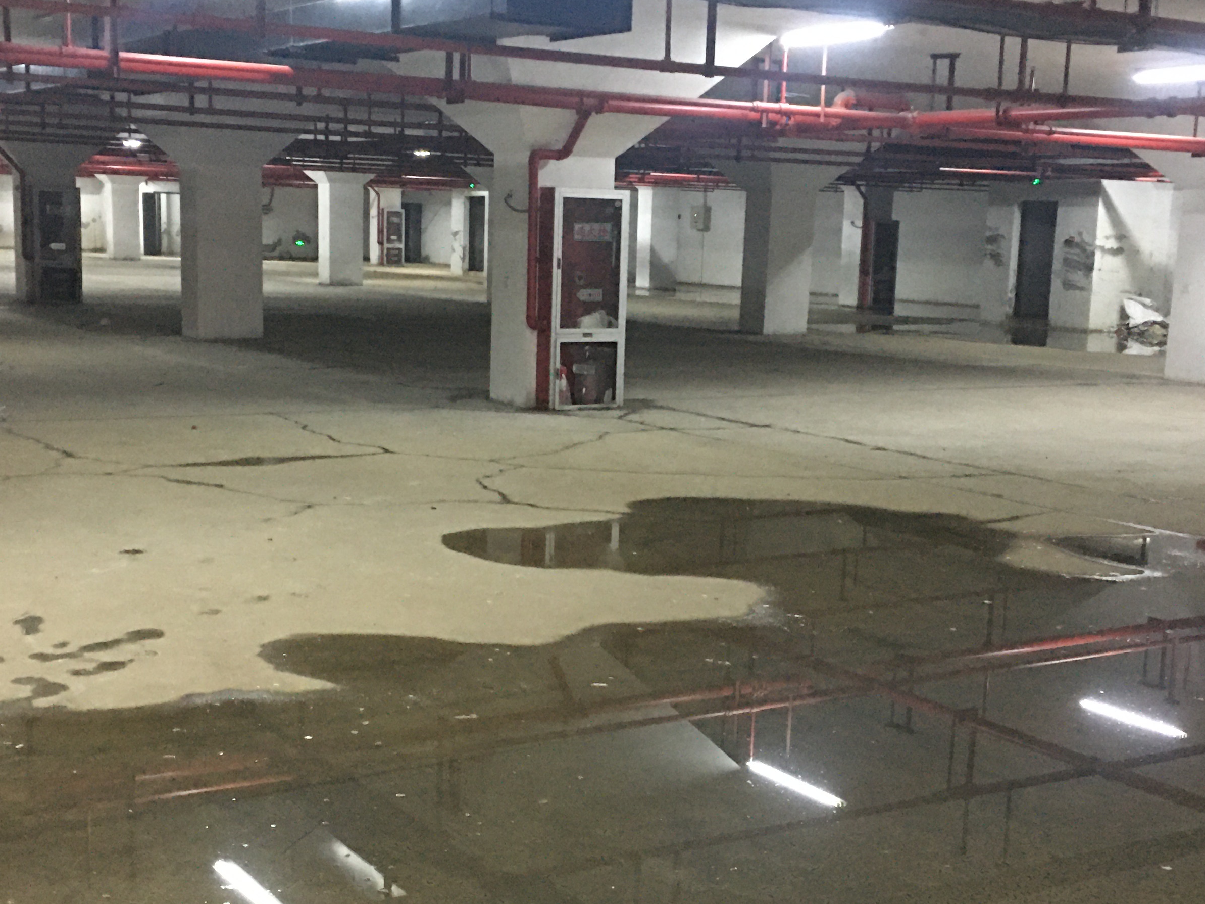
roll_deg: -1.9
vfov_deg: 29.6
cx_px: 614
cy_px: 550
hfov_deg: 38.9
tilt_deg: -10.3
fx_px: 1706
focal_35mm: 49
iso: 160
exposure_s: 1/8
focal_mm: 4.15
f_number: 2.2
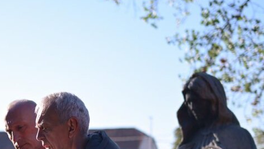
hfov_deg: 19.0
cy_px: 130
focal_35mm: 111
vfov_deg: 10.9
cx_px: 40
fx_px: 777
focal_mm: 40
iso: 64
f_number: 2
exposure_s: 1/1250
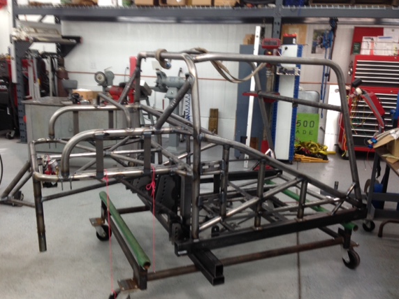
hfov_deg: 50.1
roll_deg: -1.7
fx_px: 426
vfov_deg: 38.6
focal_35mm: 37
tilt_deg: -12.8
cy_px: 160
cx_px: 189
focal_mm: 4.12
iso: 50
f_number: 2.4
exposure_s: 1/32
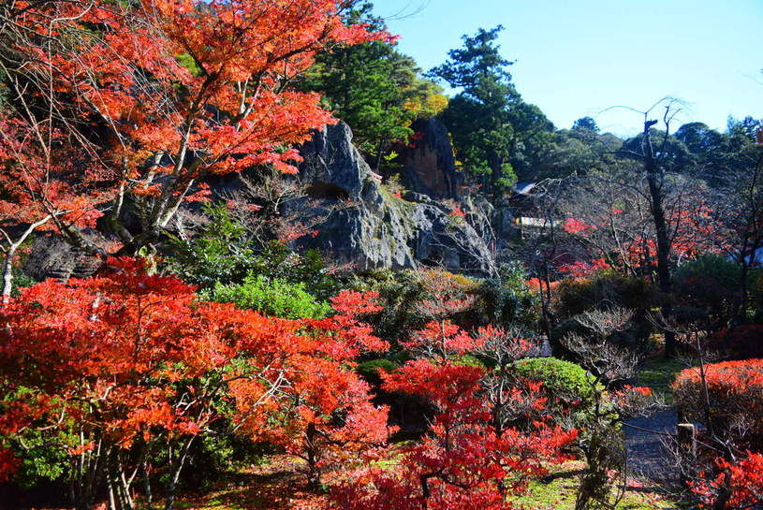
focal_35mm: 27
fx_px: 573
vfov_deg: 48.0
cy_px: 255
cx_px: 382
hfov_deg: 67.3
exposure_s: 1/2500
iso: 1600
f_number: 3.5
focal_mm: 18
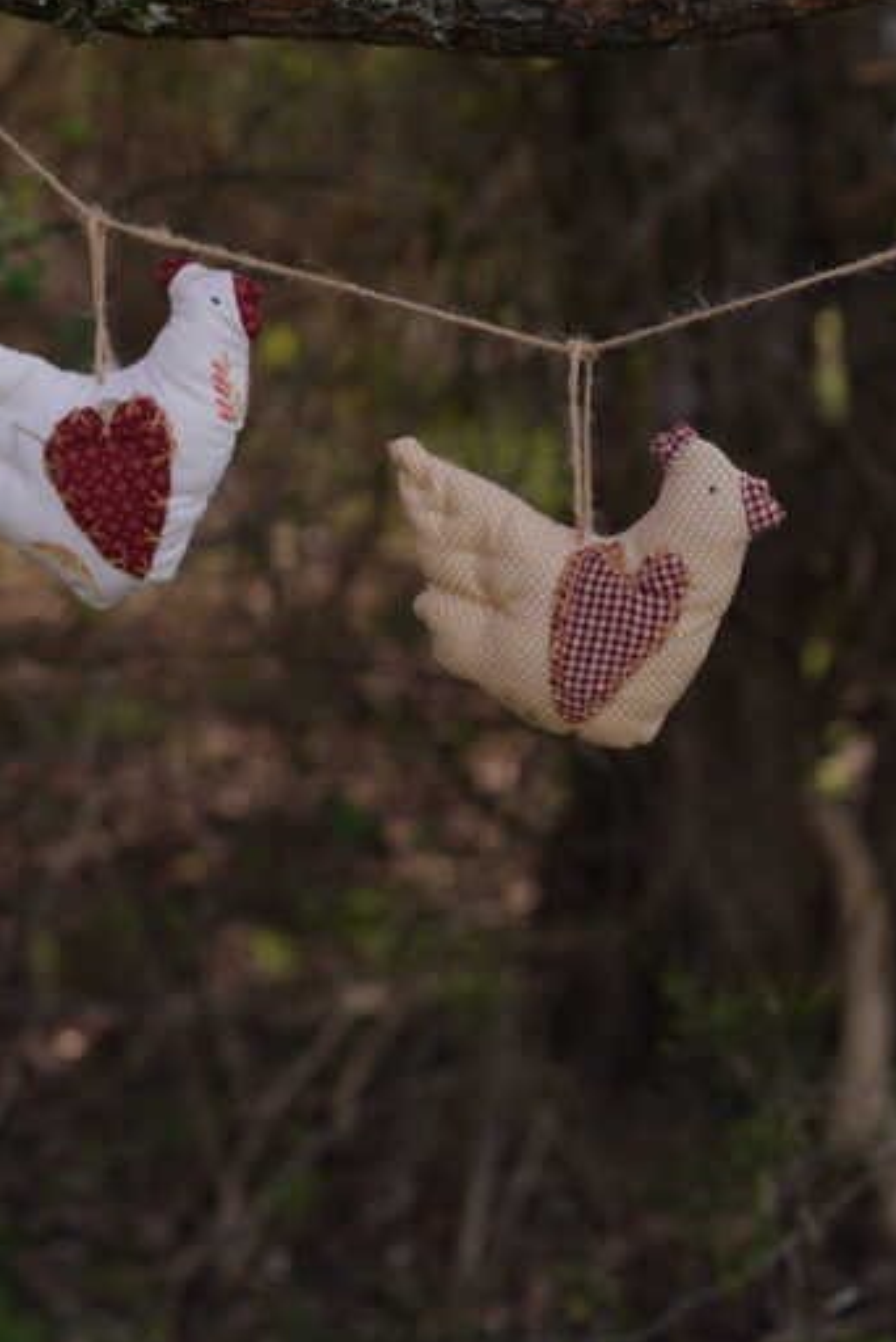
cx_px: 641
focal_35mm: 70
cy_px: 427
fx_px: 2610
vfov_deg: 28.6
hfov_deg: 19.4
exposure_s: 1/500
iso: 64
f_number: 2.5
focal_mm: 35
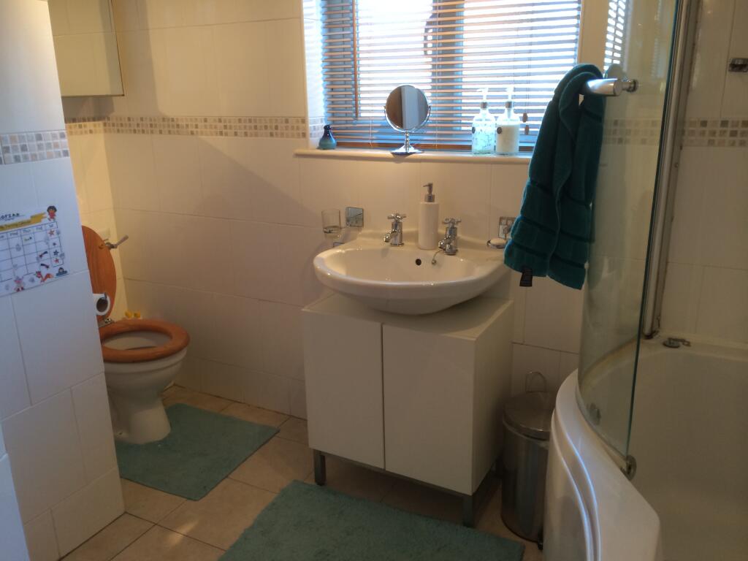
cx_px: 374
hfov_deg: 60.0
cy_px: 280
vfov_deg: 46.8
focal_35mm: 30
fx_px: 648
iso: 100
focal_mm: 4.12
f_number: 2.2
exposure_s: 1/33
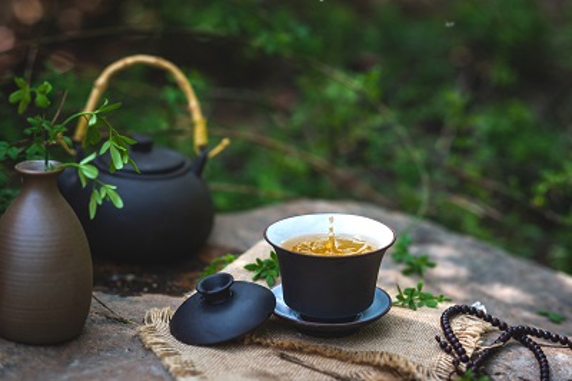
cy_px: 190
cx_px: 286
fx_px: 1349
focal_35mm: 85
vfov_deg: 16.0
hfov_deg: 23.9
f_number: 3.5
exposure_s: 1/400
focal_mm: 85
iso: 125
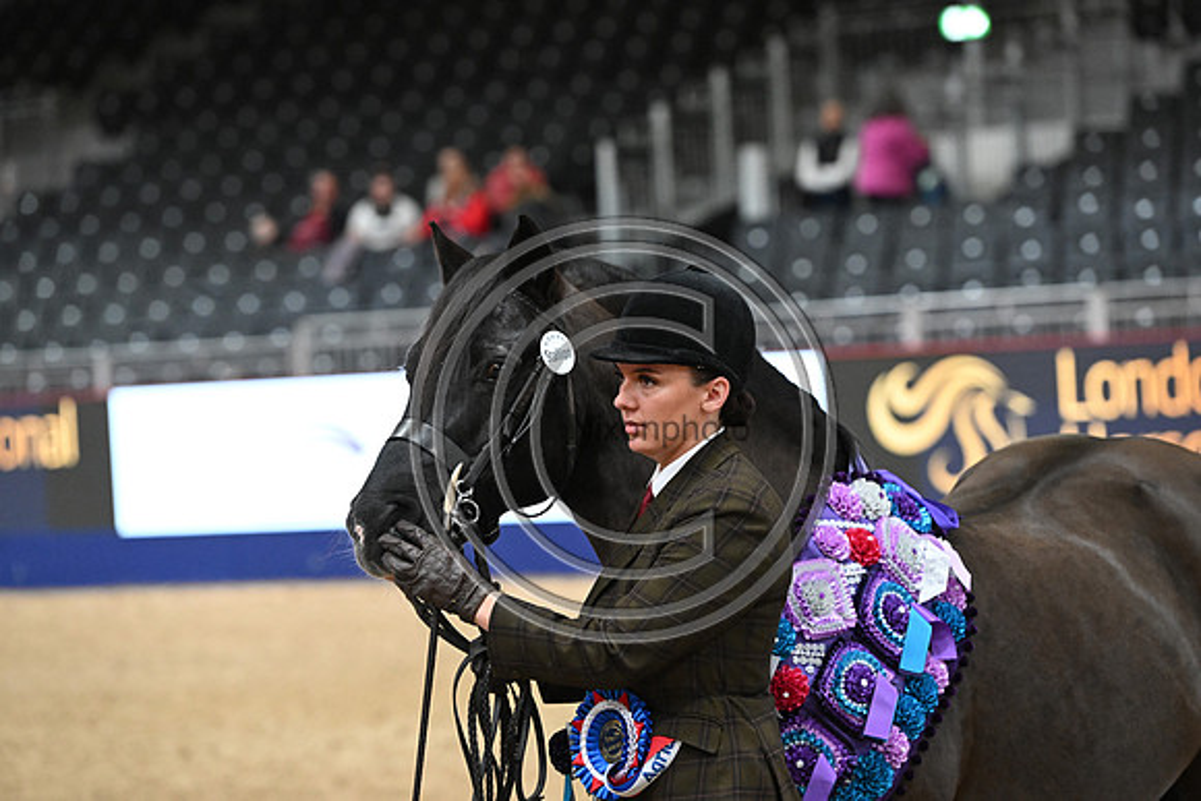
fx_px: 5672
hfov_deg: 12.1
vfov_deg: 8.1
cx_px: 600
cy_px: 400
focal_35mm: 170
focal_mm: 170
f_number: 4.5
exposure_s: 1/500
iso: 6400
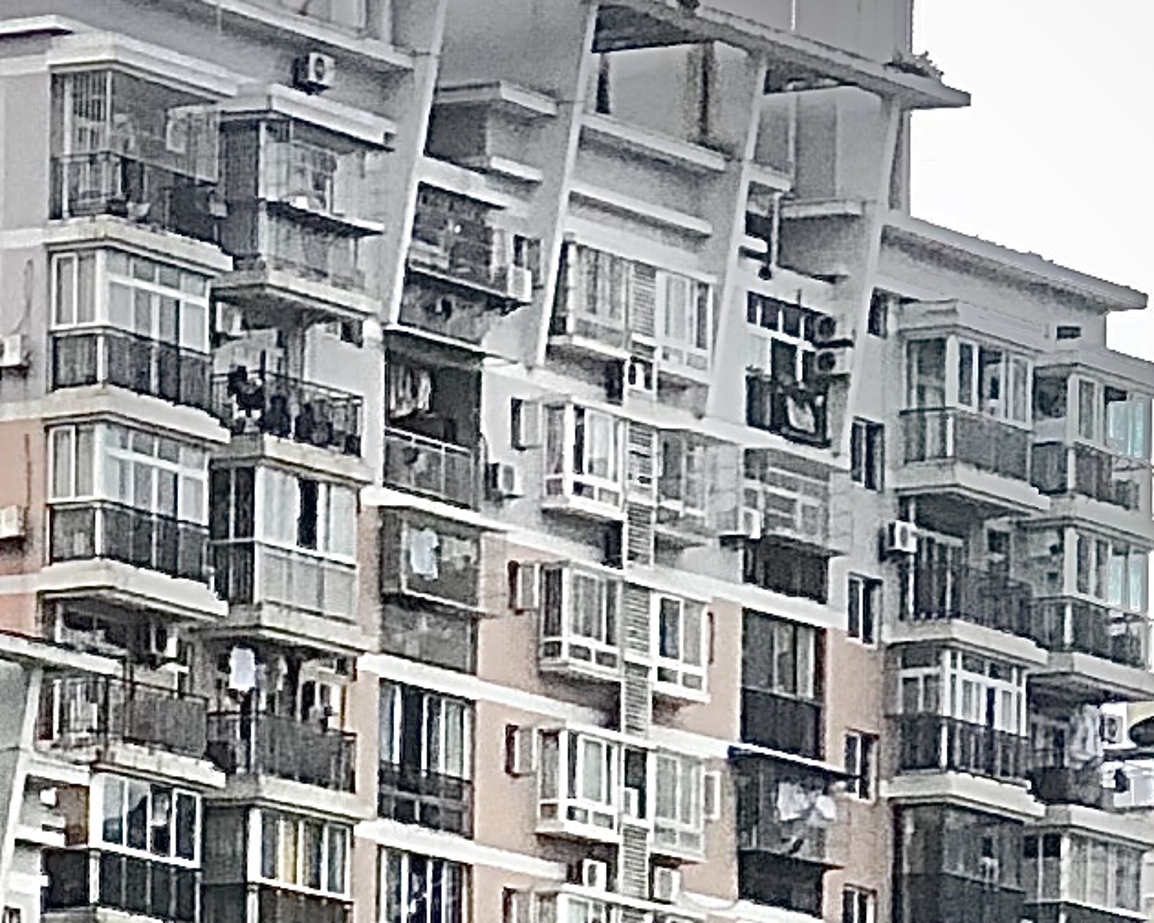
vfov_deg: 4.3
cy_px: 1991
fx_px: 12159
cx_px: -789
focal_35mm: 356
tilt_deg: +0.9
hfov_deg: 5.4
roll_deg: -0.7
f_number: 2.8
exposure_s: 1/30
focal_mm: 6.6
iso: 25
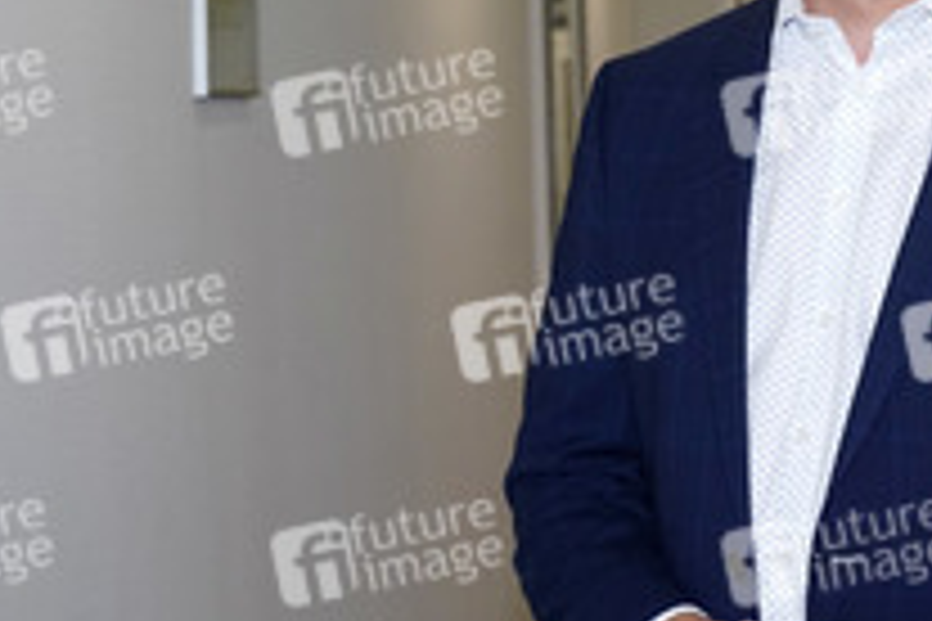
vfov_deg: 15.7
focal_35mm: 87
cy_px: 216
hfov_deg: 22.6
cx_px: 898
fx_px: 2252
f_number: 5
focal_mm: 40
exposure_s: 1/60
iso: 2000
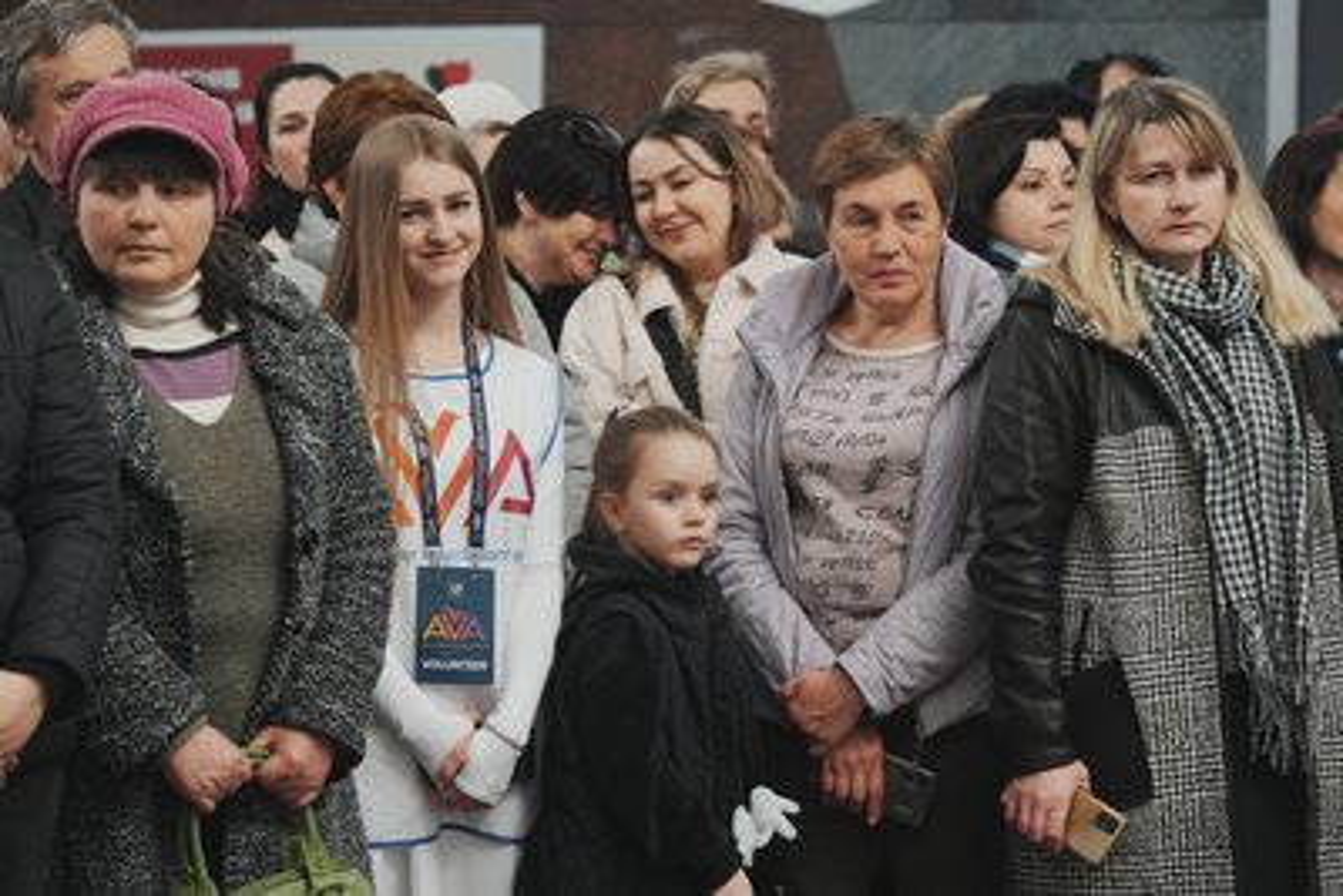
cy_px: 448
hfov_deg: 17.5
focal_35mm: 117
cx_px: 672
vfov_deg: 11.7
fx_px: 4366
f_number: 5.6
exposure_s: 1/125
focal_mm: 117
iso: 3200
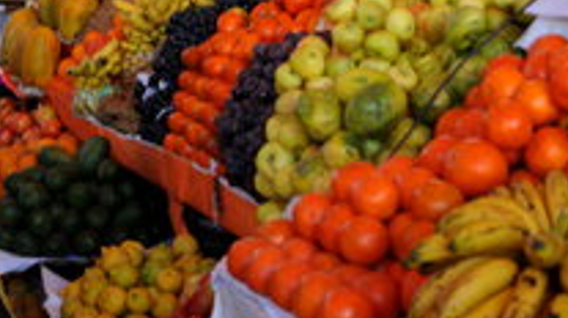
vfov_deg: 13.9
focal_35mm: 85
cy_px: -22
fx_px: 1279
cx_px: 126
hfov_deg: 24.7
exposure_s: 1/30
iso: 220
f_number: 3.5
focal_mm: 28
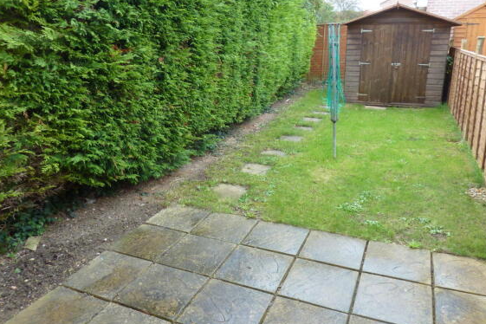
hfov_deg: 67.4
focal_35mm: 27
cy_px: 150
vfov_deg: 47.9
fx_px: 364
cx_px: 242
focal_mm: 4.1
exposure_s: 1/50
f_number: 3.3
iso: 80
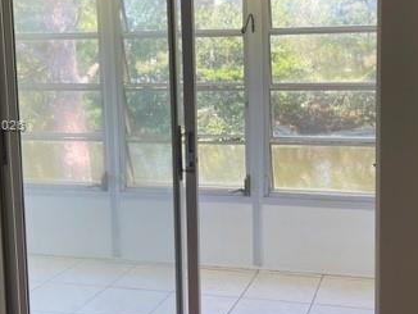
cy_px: 126
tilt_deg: -6.8
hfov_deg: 37.3
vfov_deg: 28.5
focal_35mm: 51
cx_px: 259
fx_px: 616
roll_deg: +1.1
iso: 32
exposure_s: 1/128
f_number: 1.6
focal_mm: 5.1
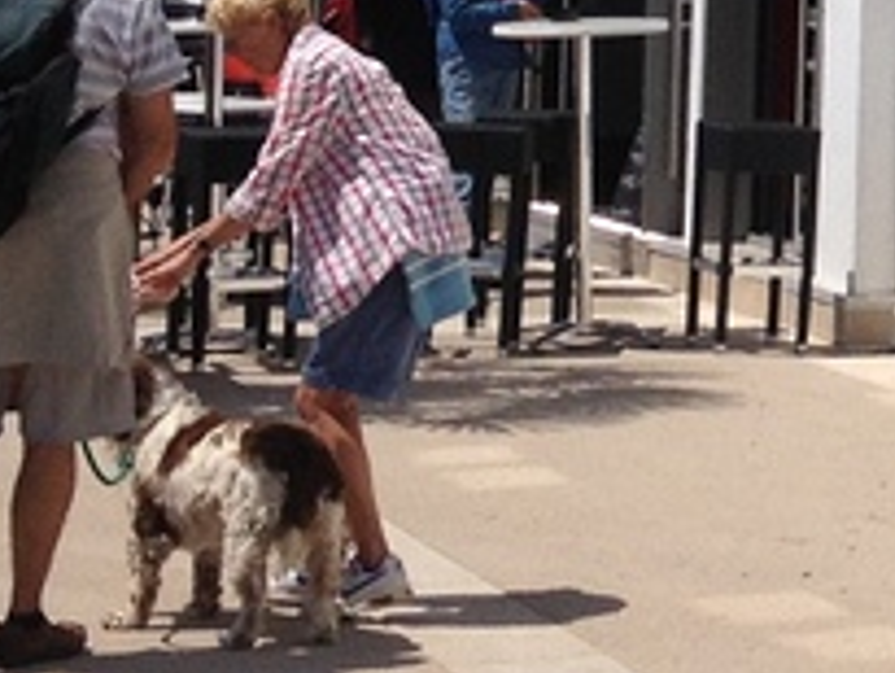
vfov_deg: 7.1
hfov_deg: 9.2
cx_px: 1580
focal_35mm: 205
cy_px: -363
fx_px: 5303
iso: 50
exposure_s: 1/3953
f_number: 2.4
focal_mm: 4.28
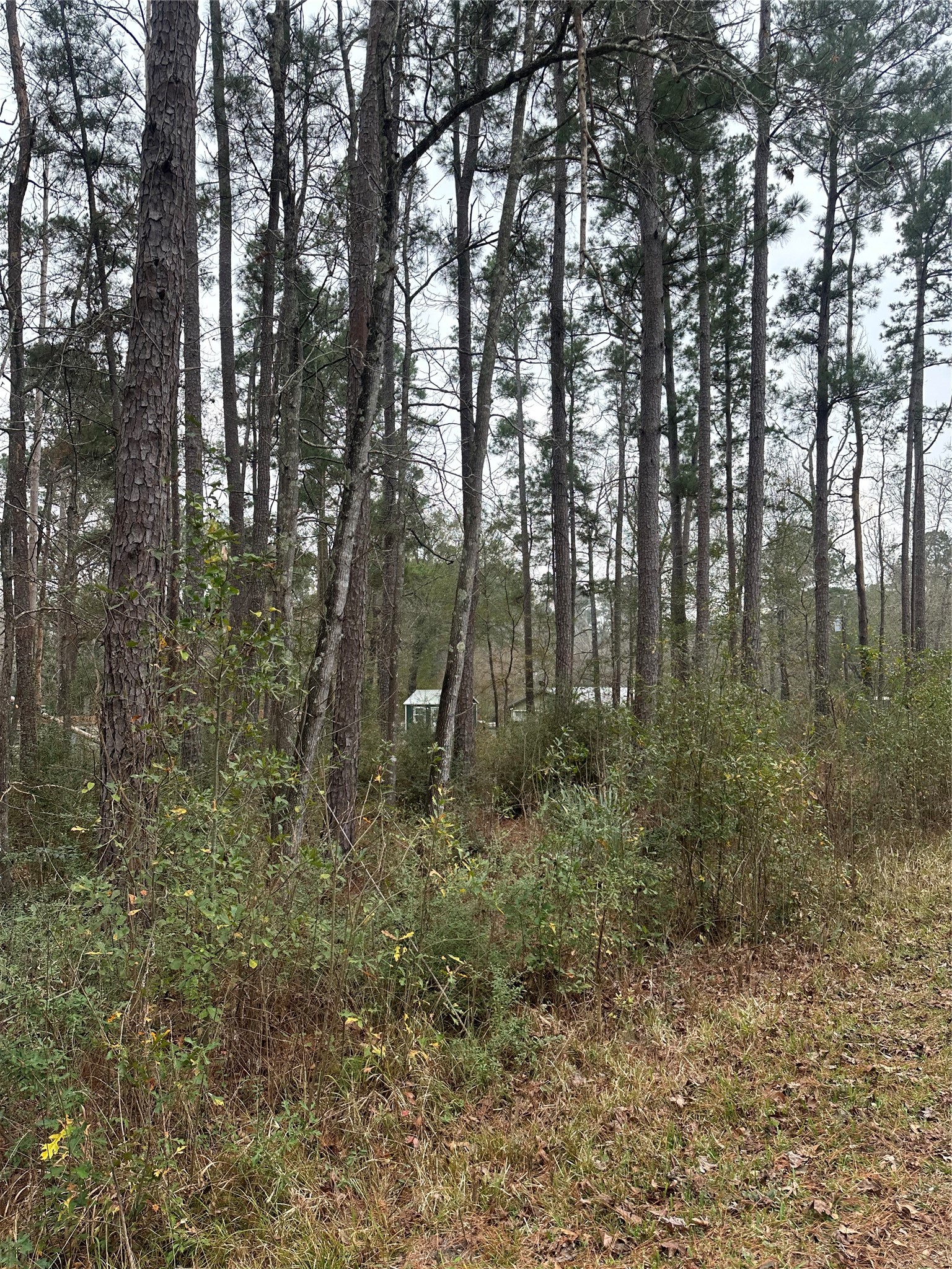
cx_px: 476
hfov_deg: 56.8
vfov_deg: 71.6
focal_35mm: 24
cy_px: 634
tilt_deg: +4.0
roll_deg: -0.1
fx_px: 880
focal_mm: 6.86
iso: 80
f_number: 1.78
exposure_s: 1/634
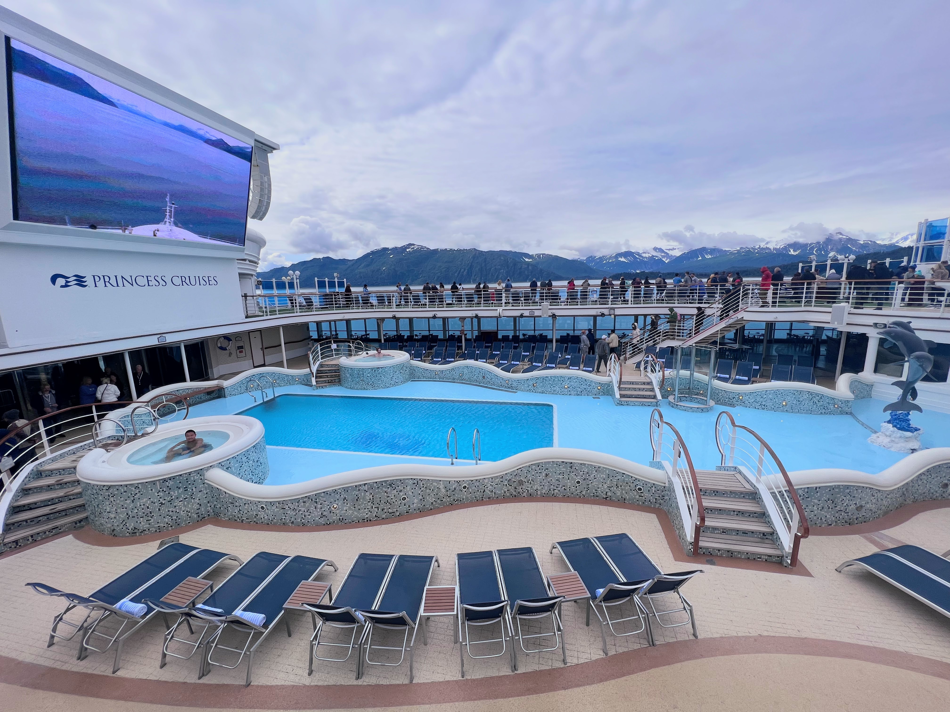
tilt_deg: -10.4
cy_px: 356
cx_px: 475
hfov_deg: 106.2
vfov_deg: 89.9
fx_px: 357
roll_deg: +1.7
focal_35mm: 13
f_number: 1.8
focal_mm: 1.57
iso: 32
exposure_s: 1/2370
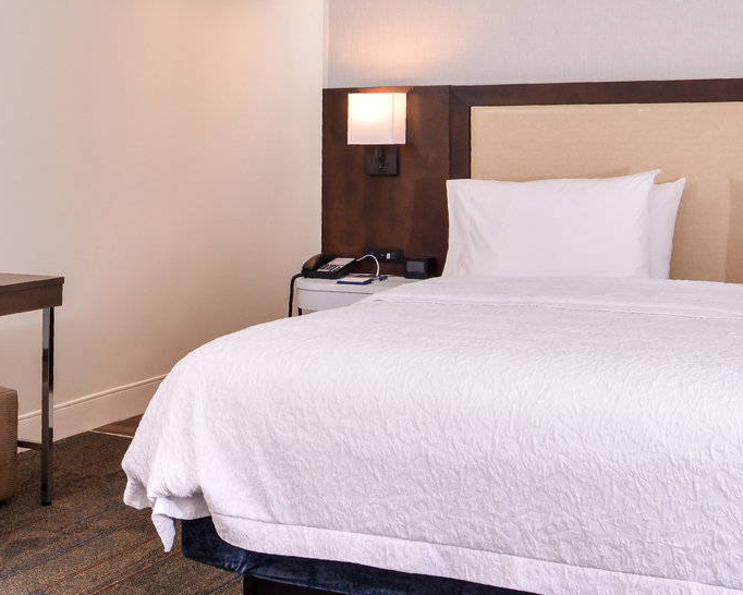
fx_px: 1298
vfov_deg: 25.8
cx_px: 228
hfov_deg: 31.6
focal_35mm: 59
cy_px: 343
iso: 400
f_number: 7.1
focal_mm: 24
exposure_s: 1/125
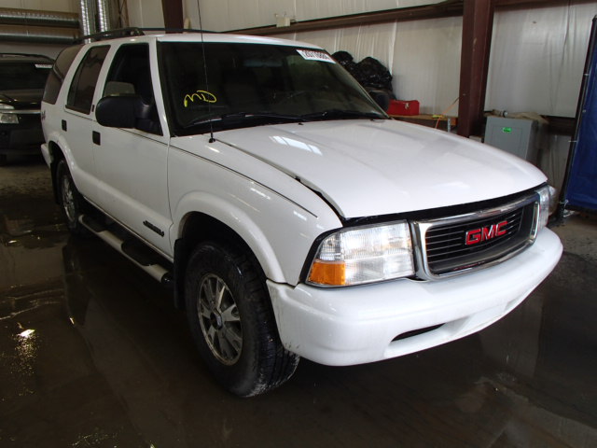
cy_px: 224
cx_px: 298
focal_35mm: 28
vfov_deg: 49.7
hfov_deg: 63.4
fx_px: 483
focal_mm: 5
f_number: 3.9
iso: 100
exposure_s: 1/60
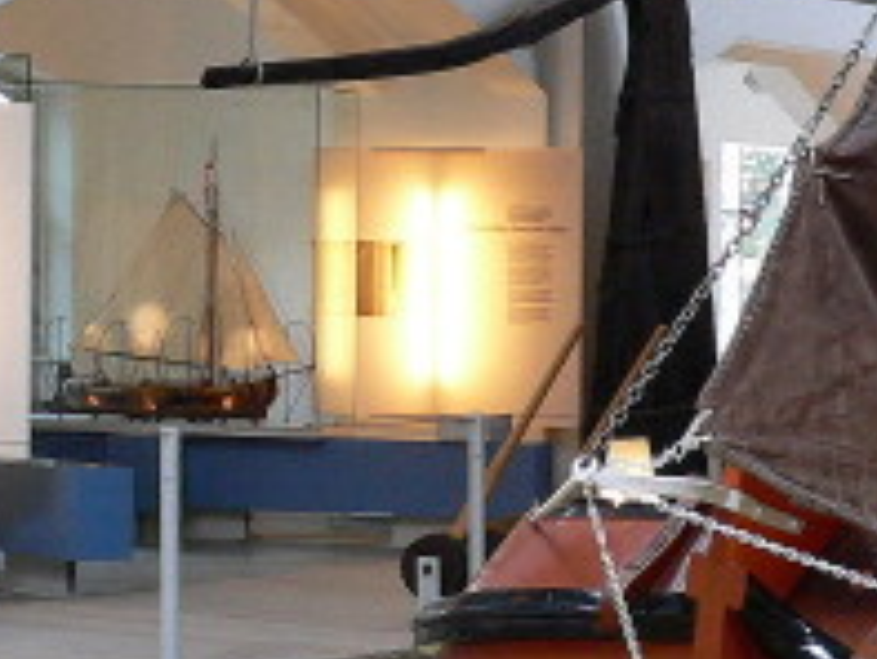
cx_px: 1295
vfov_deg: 12.5
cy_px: -67
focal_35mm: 117
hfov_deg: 15.6
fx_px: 2966
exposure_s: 1/40
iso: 200
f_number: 2.8
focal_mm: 6
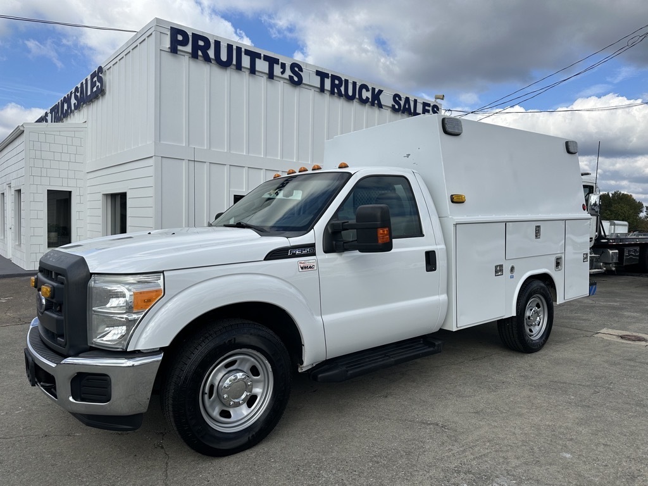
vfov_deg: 56.8
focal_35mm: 24
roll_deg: -1.3
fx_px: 449
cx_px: 324
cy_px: 243
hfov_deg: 71.6
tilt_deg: -3.0
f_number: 1.78
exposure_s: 1/4348
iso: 80
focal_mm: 6.86
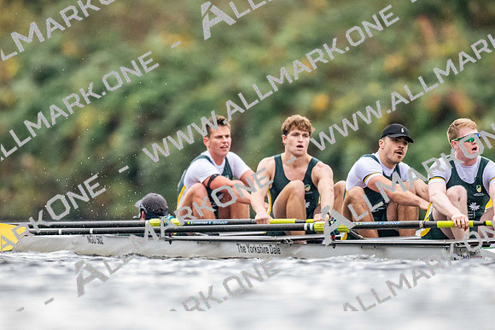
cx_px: 248
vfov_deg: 1.5
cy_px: 165
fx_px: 12367
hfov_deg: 2.3
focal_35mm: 900
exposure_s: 1/2500
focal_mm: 600
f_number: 4
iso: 4000
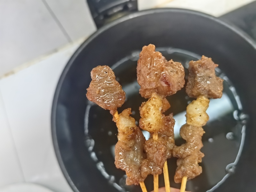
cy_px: 96
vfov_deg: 51.4
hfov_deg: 65.3
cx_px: 128
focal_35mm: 27
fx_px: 200
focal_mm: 6.35
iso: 1000
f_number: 2
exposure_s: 1/100
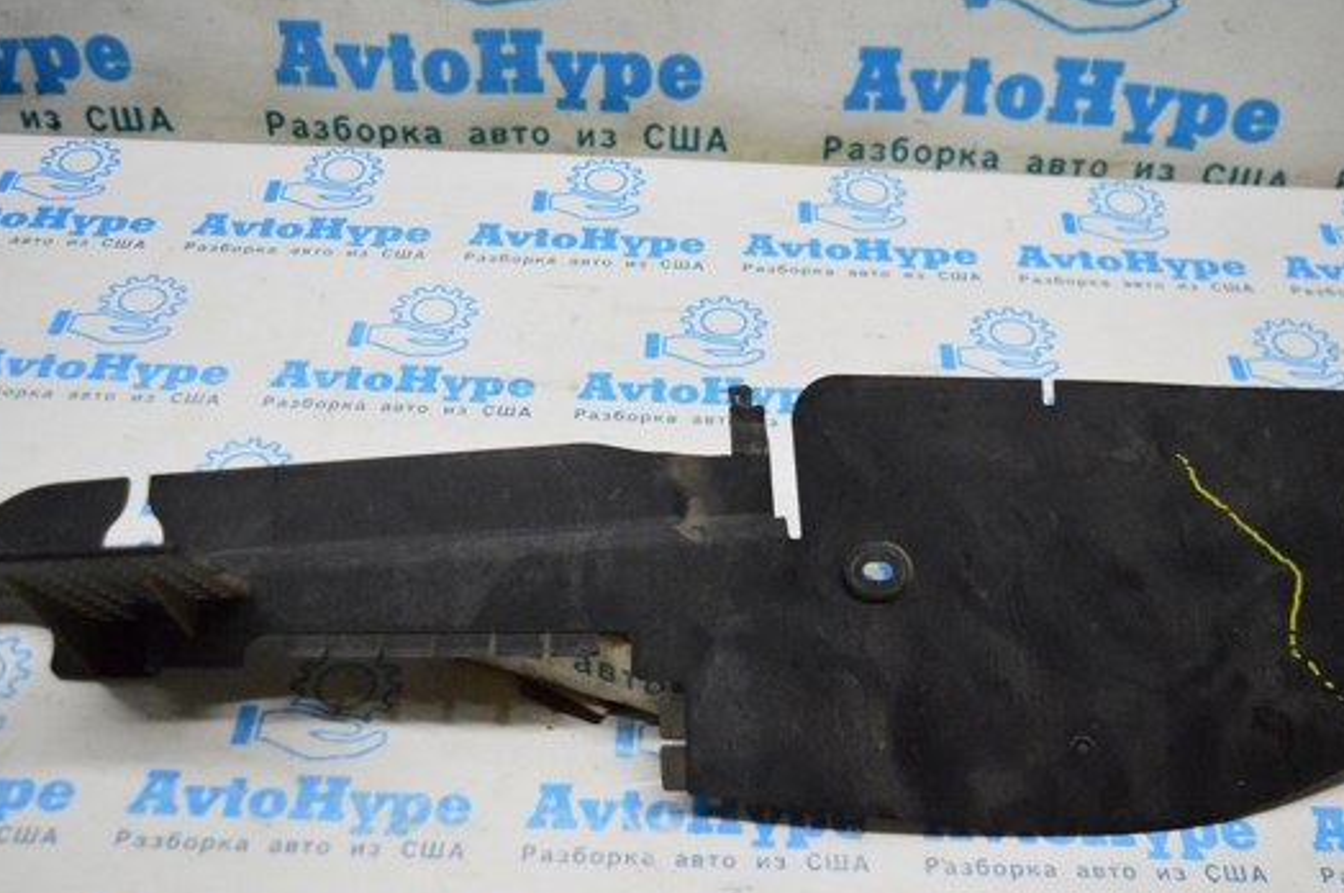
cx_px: 698
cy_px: 494
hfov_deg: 44.5
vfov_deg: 30.4
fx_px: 1641
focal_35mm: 44
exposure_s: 1/1000
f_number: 4
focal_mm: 24
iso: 6400
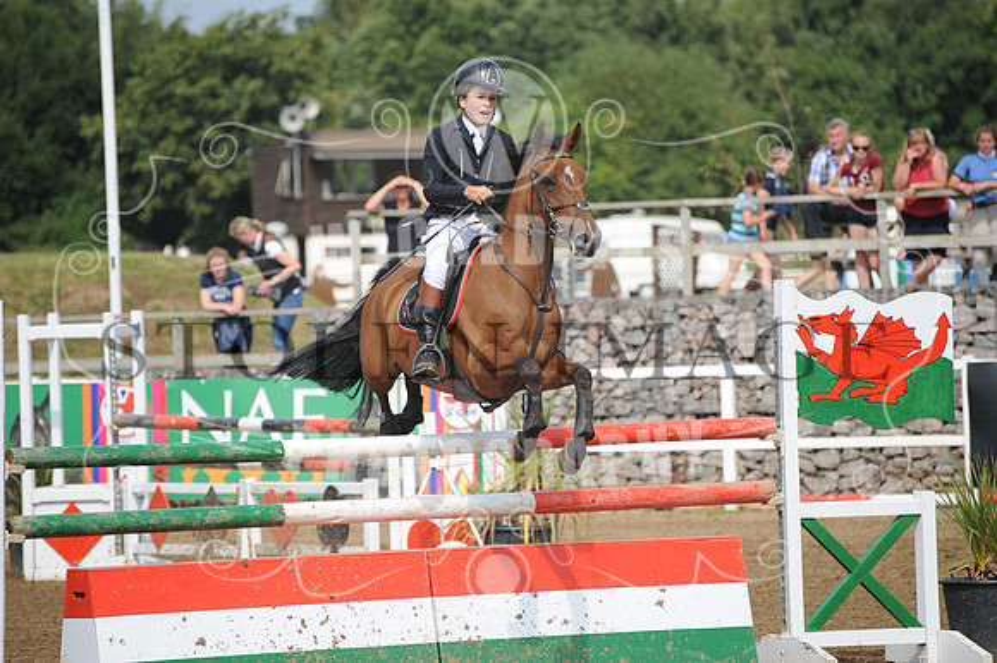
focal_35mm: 240
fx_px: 6643
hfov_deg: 8.6
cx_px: 498
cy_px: 332
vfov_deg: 5.7
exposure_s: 1/1250
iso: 320
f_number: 5.6
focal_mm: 240
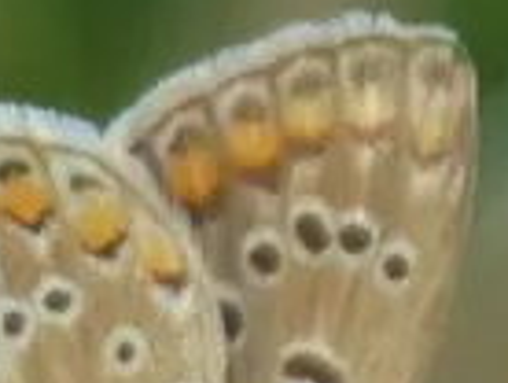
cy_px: 755
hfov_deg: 0.6
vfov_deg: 0.4
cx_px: 70
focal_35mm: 3501
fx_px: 51468
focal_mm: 135.6
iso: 250
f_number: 5.6
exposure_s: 1/100
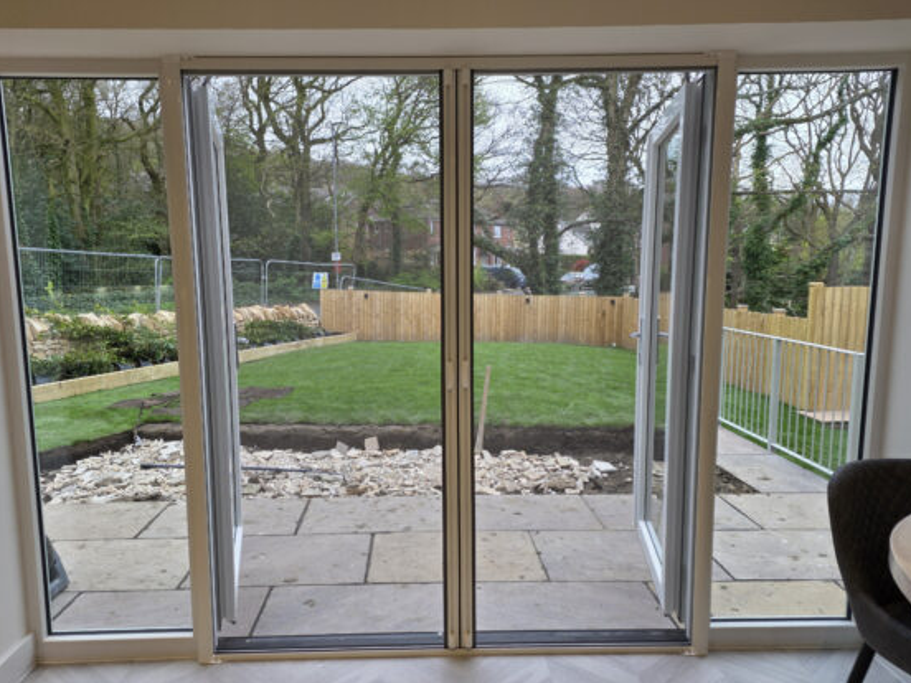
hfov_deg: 69.3
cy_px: 368
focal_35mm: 25
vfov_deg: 54.8
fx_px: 658
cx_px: 424
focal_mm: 6.3
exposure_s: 1/180
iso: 100
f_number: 1.7
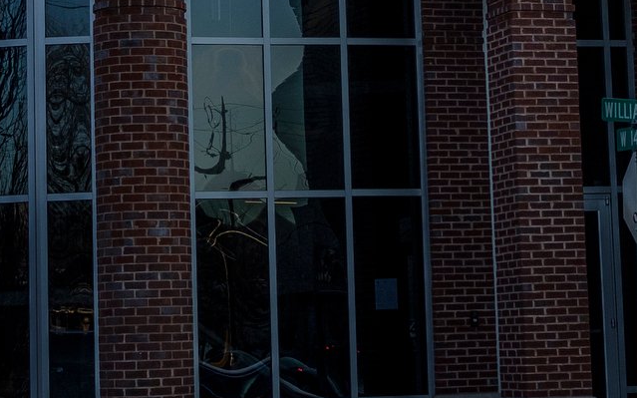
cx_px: 308
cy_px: -73
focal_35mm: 134
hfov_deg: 15.6
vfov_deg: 9.6
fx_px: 2326
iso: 200
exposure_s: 1/640
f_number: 5.6
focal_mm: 23
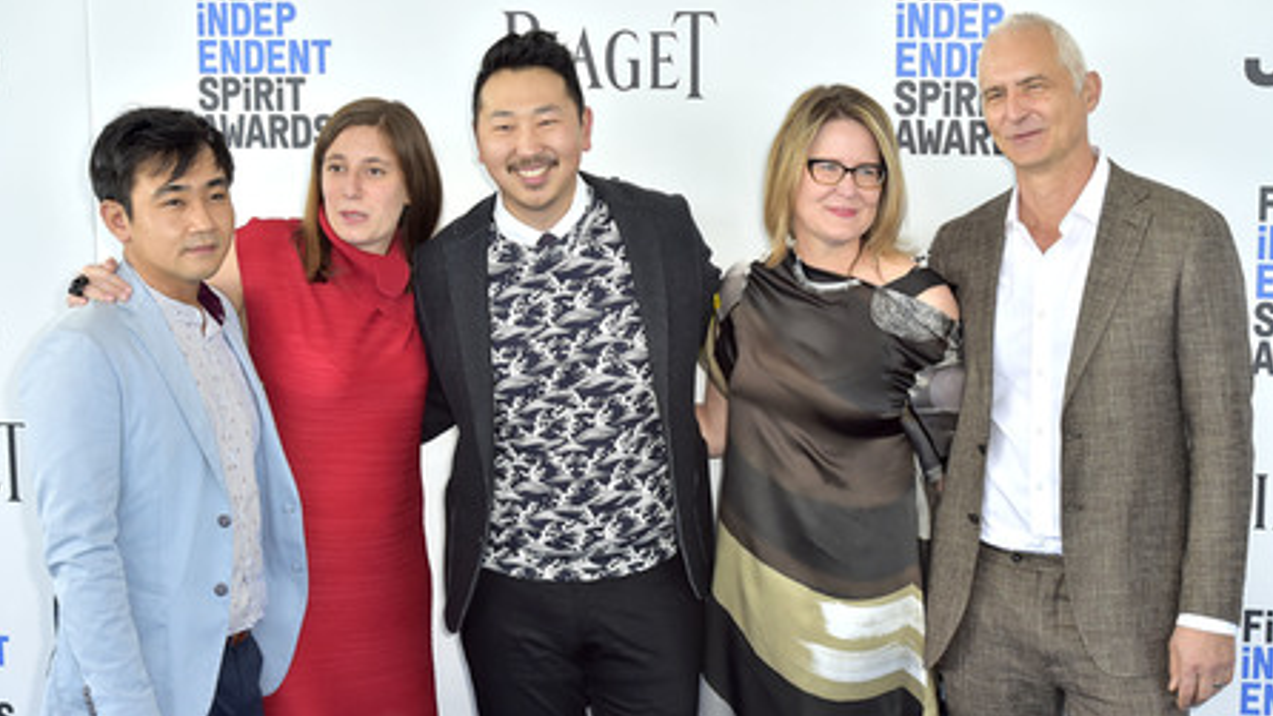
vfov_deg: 16.3
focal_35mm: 74
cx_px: 634
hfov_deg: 28.6
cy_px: 416
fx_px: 2498
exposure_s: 1/320
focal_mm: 70
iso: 500
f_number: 6.3
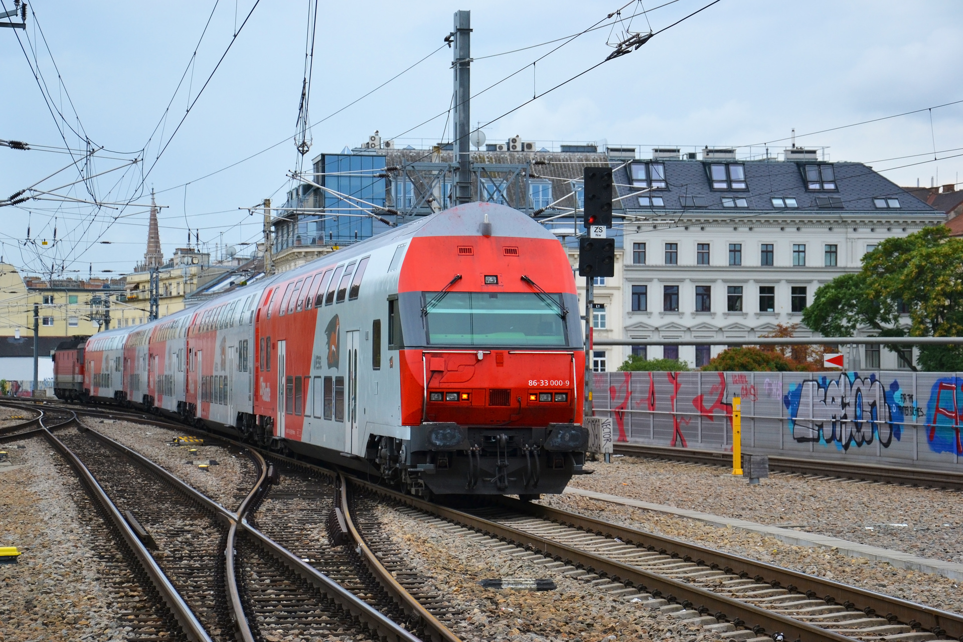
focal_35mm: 99
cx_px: 482
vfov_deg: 13.8
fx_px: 2648
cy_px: 321
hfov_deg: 20.6
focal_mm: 66
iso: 400
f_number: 5.3
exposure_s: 1/500
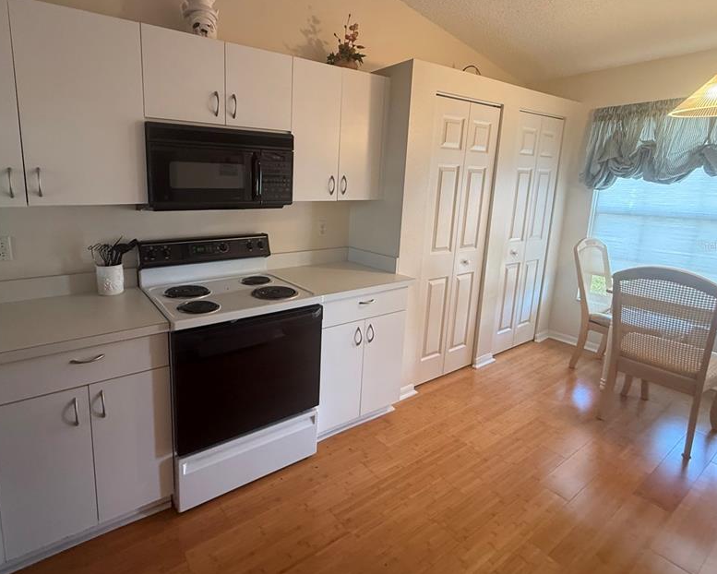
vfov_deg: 73.4
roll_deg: -2.8
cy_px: 245
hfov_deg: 85.1
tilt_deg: -9.9
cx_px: 282
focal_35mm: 18
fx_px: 382
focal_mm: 2.22
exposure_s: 1/60
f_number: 2.2
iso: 250
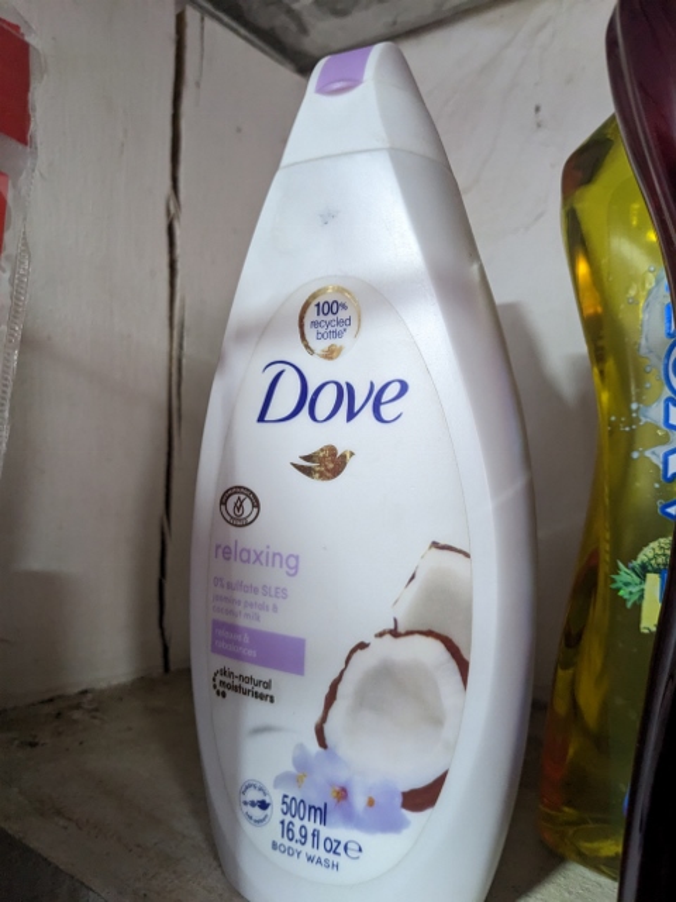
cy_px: 451
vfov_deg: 65.3
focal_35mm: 27
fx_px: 703
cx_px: 338
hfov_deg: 51.4
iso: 556
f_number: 1.73
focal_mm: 4.38
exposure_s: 1/49.6
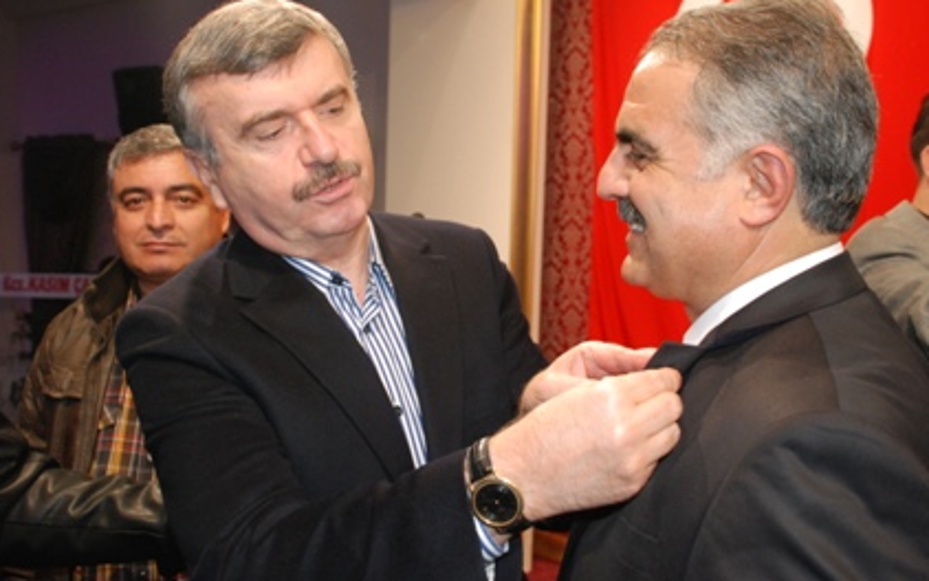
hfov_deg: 50.4
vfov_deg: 32.8
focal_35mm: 39
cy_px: 257
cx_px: 480
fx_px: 988
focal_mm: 24
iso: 800
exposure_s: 1/60
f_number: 5
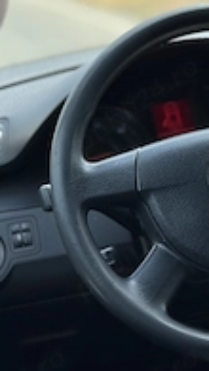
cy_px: 137
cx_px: 203
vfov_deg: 19.9
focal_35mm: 107
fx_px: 1052
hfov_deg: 11.2
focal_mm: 6.76
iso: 64
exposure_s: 1/975
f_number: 1.78
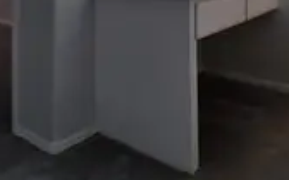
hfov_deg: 46.1
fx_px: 339
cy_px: -72
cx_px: 167
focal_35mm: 43
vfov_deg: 24.7
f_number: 2.2
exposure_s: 1/120
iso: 125
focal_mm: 1.4
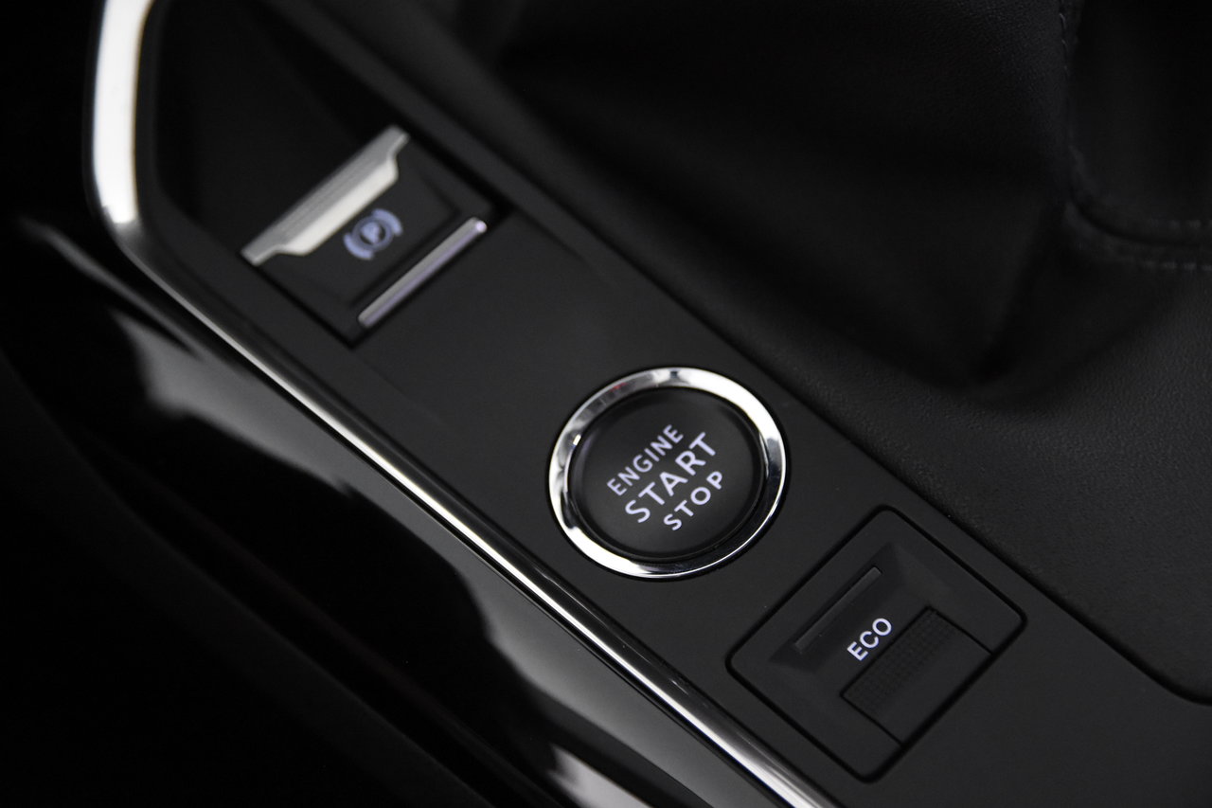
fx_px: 2625
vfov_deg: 17.5
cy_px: 404
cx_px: 606
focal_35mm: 78
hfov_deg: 26.0
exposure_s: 1/80
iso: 5000
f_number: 3.8
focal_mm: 52
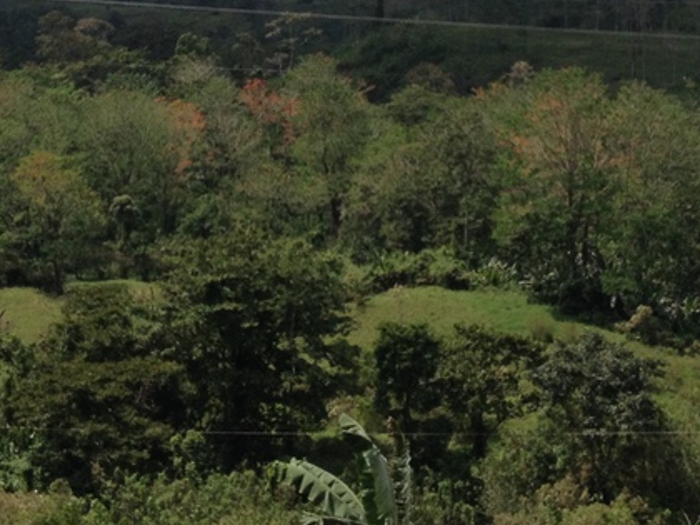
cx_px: 275
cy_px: -112
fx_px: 2022
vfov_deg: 14.3
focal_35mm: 100
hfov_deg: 19.6
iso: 50
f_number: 2.4
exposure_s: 1/1972
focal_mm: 4.28
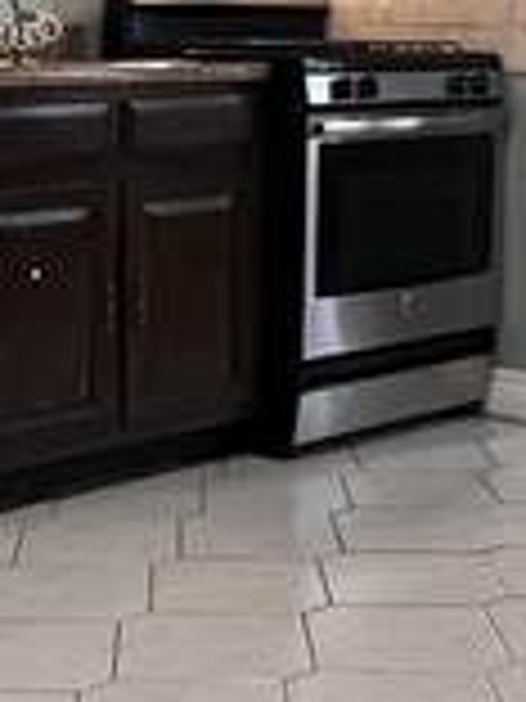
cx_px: 36
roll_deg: +0.0
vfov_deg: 24.2
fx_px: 1621
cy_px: 180
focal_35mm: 80
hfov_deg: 18.1
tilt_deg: -4.1
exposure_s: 1/60
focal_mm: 1.57
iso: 400
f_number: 1.8
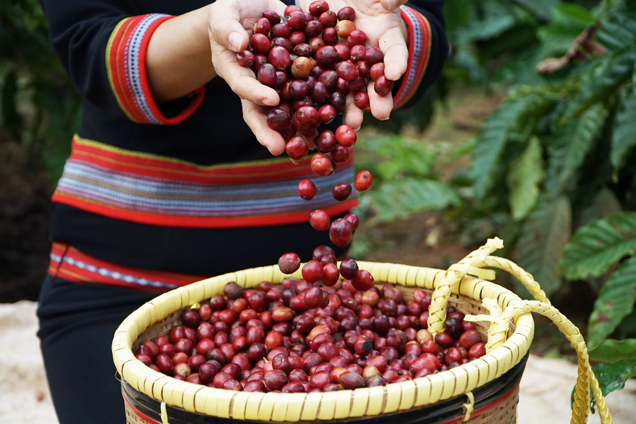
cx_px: 318
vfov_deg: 22.6
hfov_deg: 33.4
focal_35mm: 60
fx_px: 1060
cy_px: 212
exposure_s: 1/2000
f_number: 4
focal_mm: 40
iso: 800
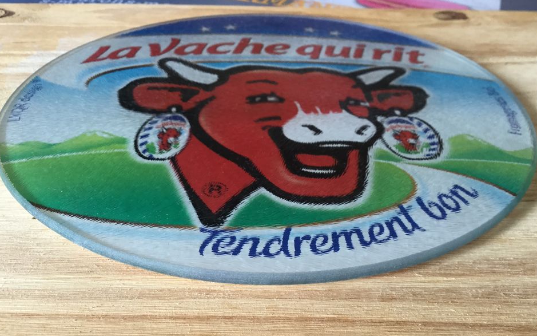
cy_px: 177
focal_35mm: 35
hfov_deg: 55.3
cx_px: 273
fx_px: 512
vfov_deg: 36.3
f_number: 2.4
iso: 40
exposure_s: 1/33
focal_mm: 3.3
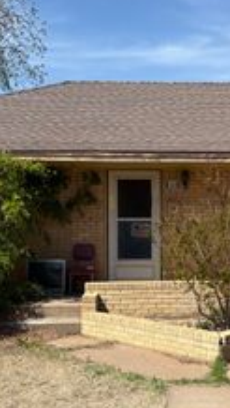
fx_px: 703
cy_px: 222
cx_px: 194
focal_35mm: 65
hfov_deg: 18.4
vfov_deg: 32.3
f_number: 1.6
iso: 50
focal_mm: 5.96
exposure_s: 1/4329
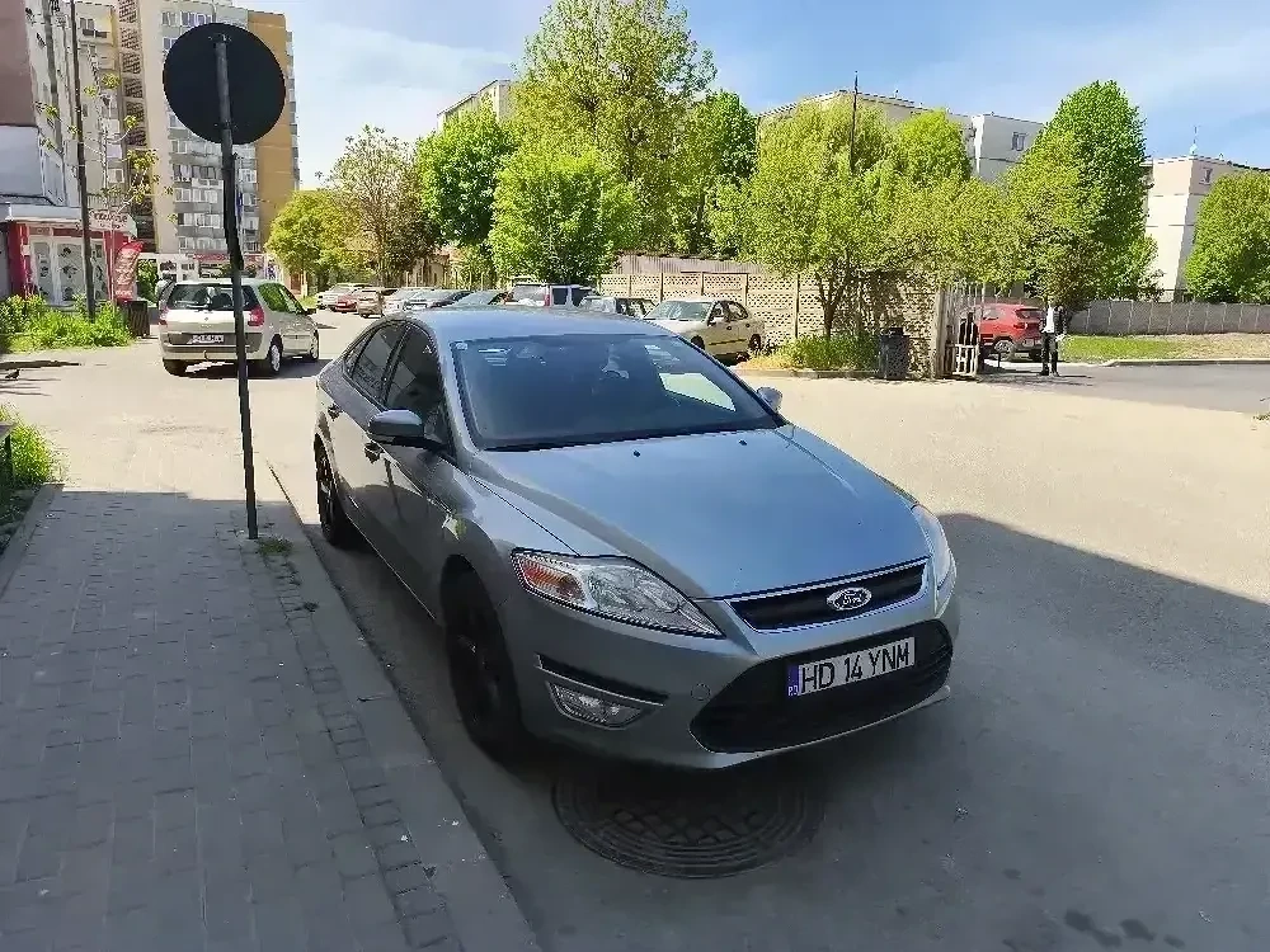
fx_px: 844
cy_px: 476
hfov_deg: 73.9
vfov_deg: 58.9
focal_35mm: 23
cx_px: 635
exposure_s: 1/769
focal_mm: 6.14
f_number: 1.65
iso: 50
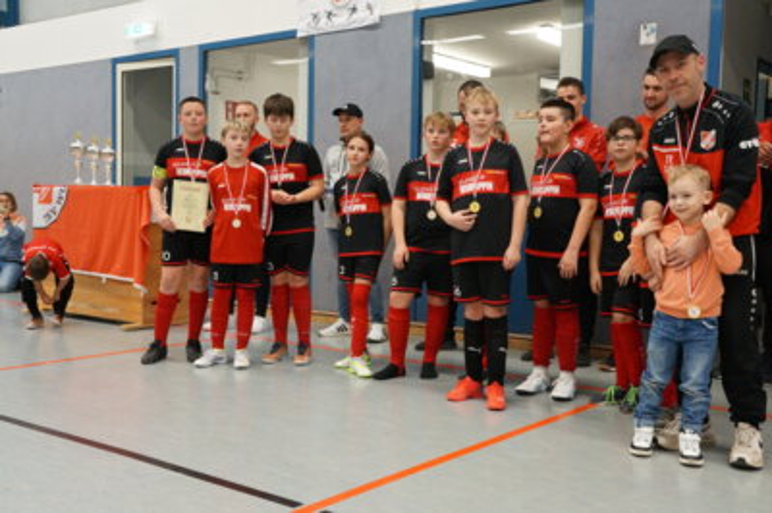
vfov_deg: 34.2
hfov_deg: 49.6
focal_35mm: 39
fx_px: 836
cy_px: 256
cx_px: 386
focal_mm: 26
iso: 2500
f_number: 7.1
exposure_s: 1/60
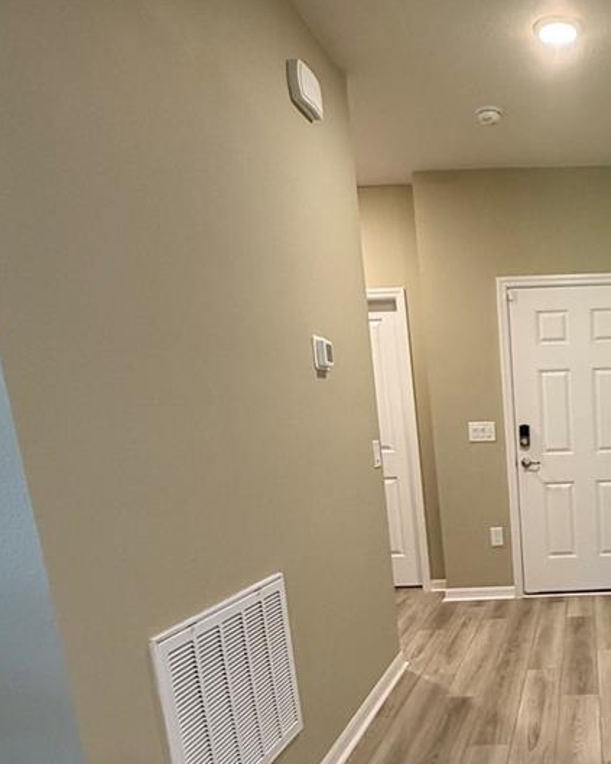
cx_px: 591
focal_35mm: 31
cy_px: 568
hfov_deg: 41.8
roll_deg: +2.2
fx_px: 701
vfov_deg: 54.7
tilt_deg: -13.8
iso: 320
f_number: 2.2
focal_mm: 2.22
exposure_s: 1/60
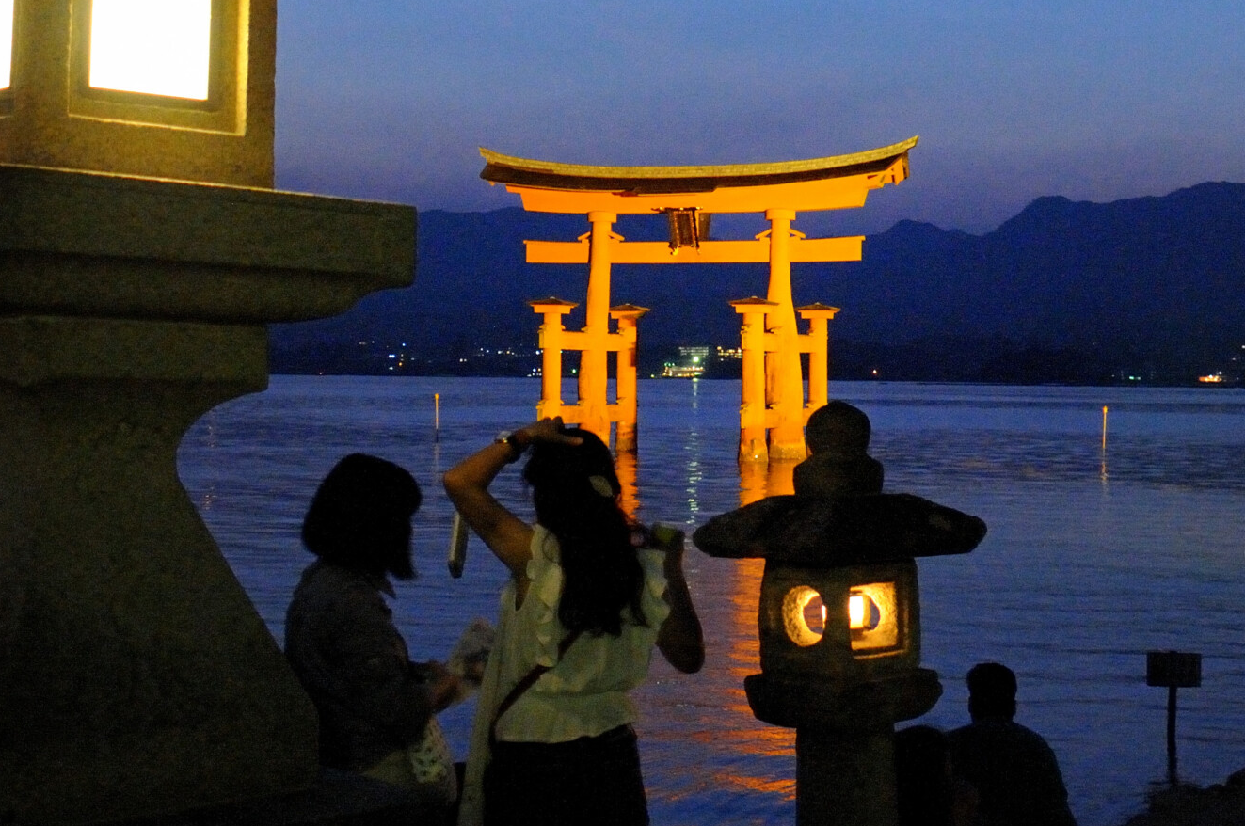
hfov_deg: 32.9
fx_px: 2105
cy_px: 216
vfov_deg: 22.0
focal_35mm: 61
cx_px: 673
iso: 3200
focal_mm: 21
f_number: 3.8
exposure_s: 1/13
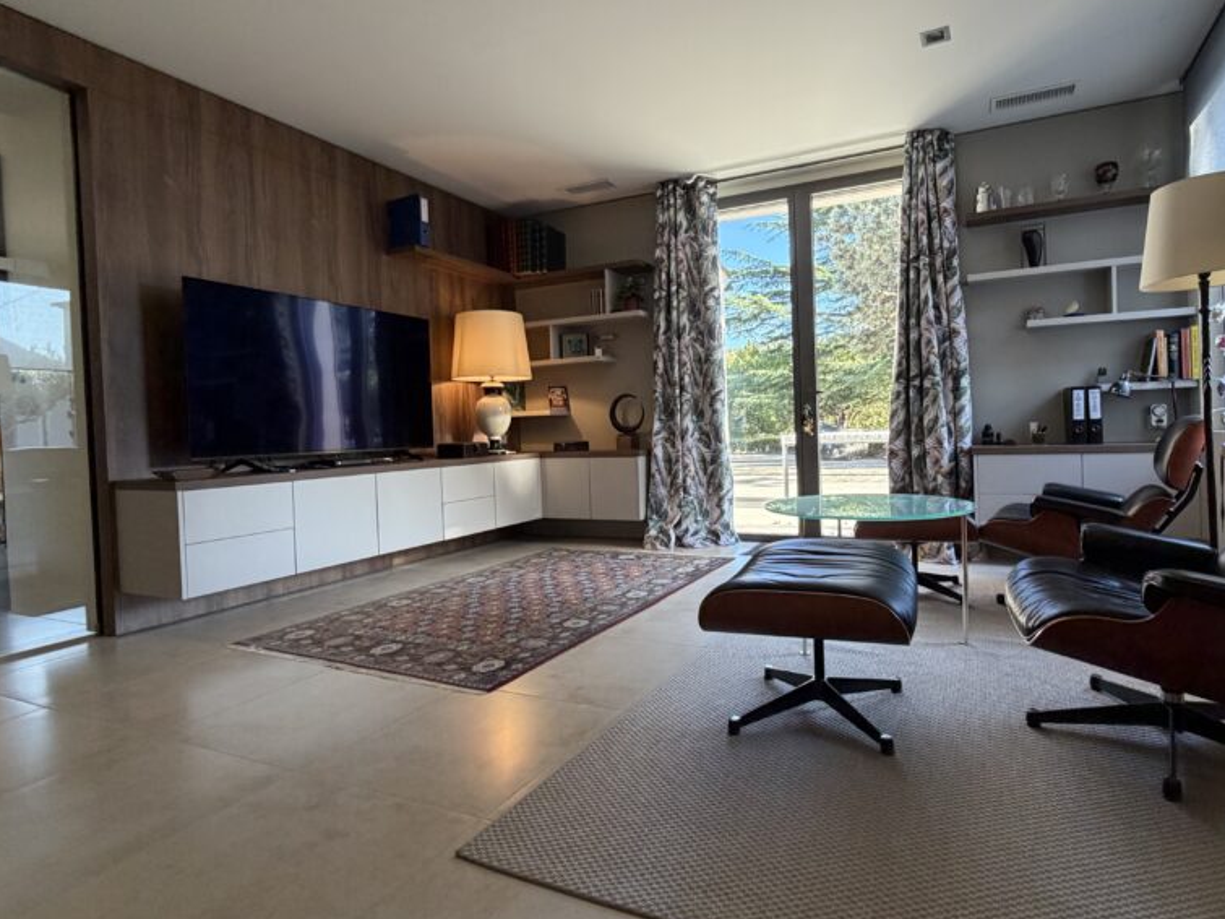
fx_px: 672
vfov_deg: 68.6
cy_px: 442
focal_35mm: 19
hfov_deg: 84.2
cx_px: 694
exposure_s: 1/100
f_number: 2.2
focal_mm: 2.22
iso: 250
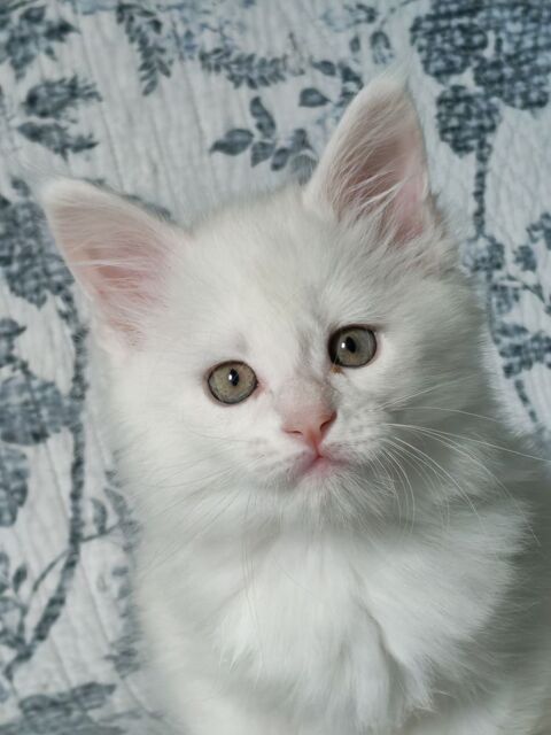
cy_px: 368
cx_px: 276
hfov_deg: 13.7
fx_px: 2292
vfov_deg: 18.2
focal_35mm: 108
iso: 658
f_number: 1.9
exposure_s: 1/100
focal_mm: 6.12
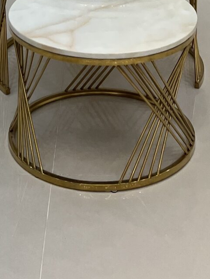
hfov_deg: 14.2
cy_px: -215
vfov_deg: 16.1
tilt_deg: -6.4
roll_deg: +0.3
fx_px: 841
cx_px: 98
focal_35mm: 104
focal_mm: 5.1
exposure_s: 1/100
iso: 40
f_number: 1.6
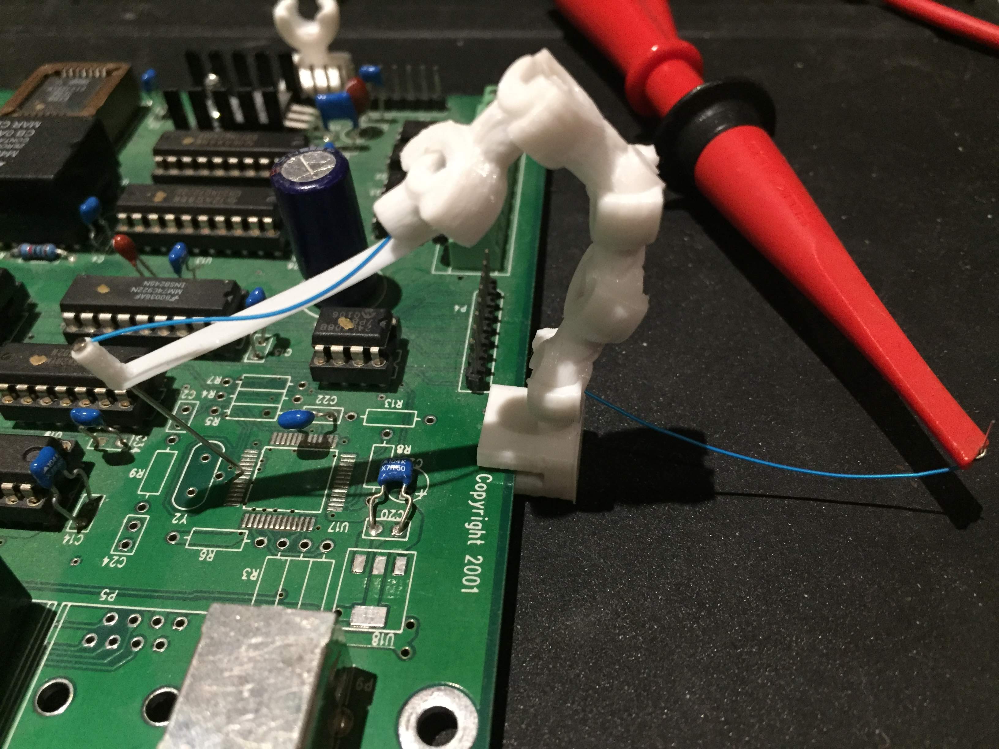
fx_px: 837
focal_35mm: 29
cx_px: 500
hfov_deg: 61.7
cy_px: 374
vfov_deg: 48.2
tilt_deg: -47.5
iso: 250
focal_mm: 4.15
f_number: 2.2
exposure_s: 1/20
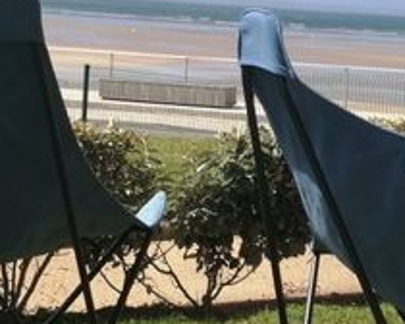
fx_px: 1235
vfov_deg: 14.9
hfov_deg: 18.6
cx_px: 189
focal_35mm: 103
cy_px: 114
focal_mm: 3.62
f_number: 1.8
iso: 50
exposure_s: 1/1543
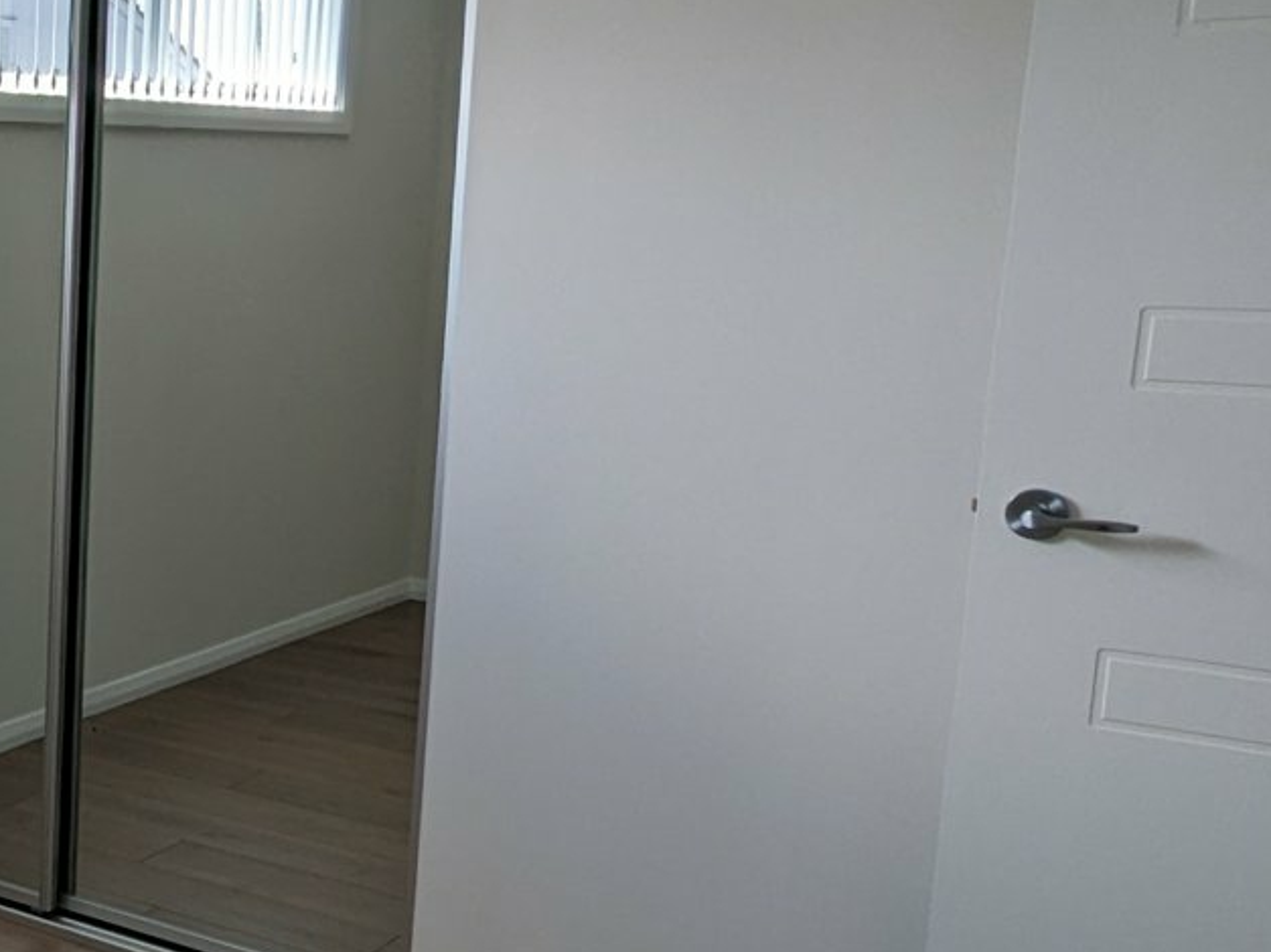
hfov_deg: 31.1
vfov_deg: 29.7
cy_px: 506
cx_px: -343
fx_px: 1799
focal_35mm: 49
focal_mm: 2.35
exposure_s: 1/253
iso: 50
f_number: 2.2
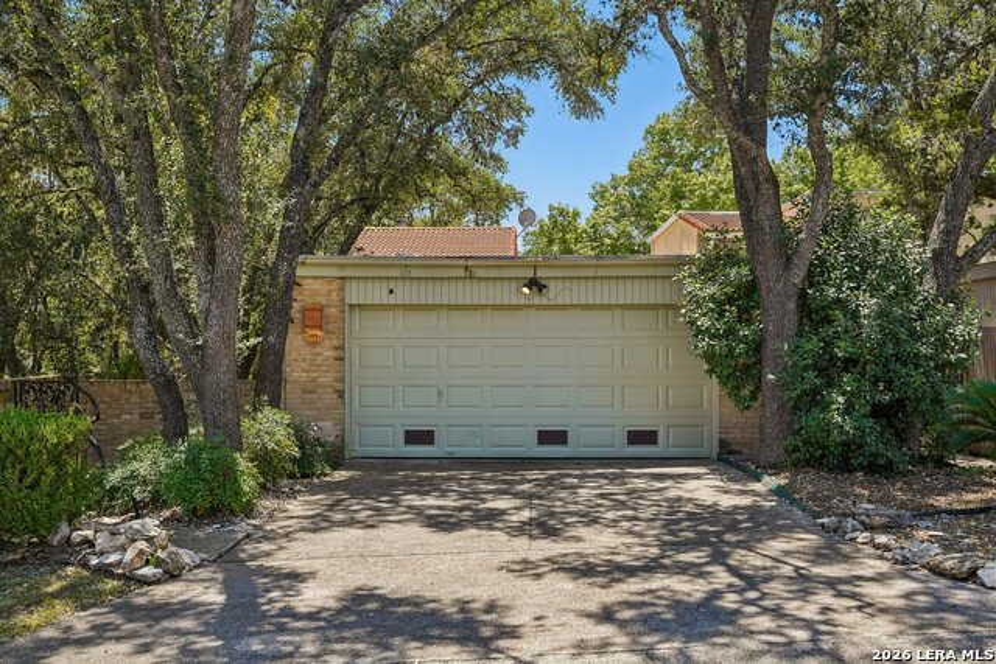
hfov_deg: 54.4
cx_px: 498
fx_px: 968
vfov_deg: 37.9
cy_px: 332
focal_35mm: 35
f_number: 8
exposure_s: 1/80
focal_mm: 35
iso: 100
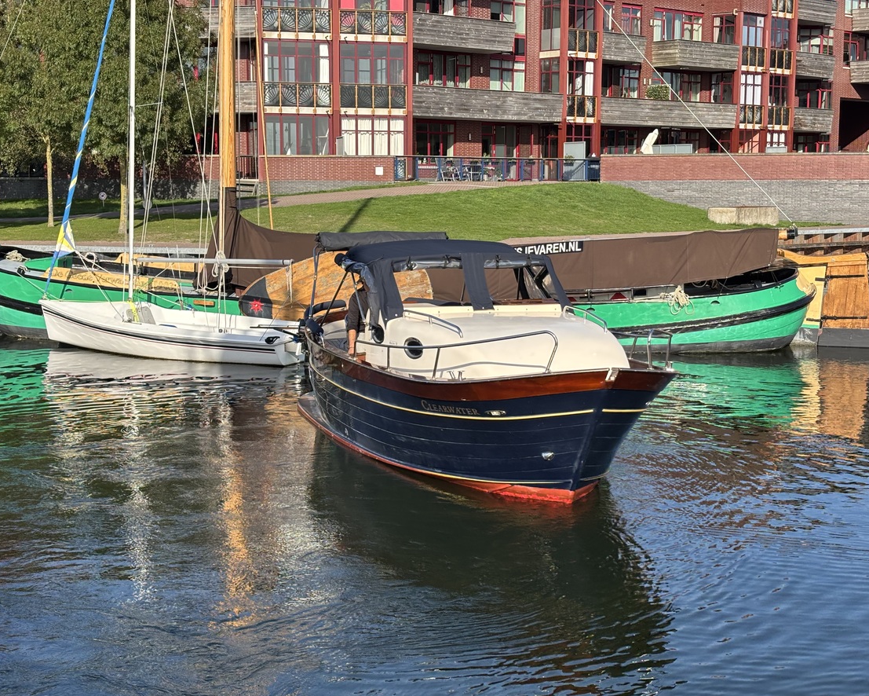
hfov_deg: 34.1
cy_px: 350
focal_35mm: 55
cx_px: 440
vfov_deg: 27.6
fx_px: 1415
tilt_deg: -7.4
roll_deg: -0.1
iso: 40
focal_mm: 5.96
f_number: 1.6
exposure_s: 1/1783
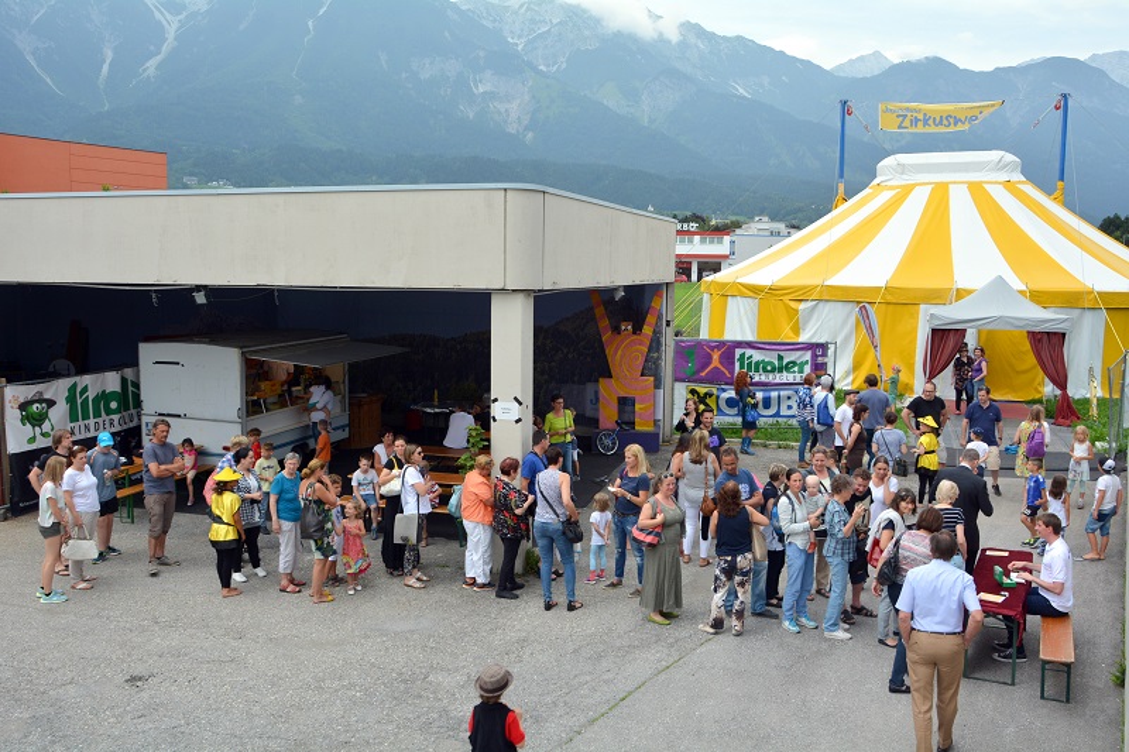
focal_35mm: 32
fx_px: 988
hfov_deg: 59.5
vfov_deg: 41.7
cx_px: 564
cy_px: 376
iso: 200
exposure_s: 1/125
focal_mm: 21
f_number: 10
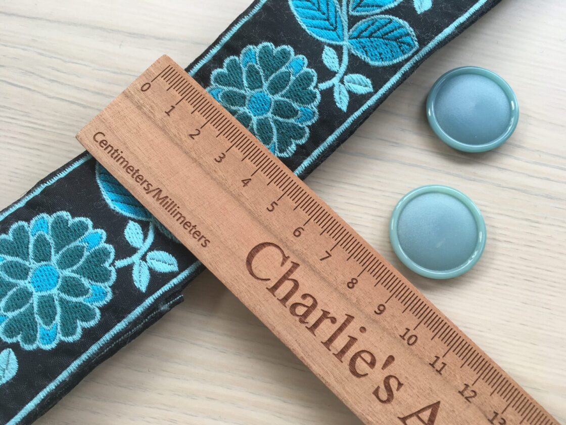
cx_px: 283
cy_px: 212
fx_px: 474
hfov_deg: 61.7
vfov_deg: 48.2
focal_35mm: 29
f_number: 2.2
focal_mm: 4.15
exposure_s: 1/50
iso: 25
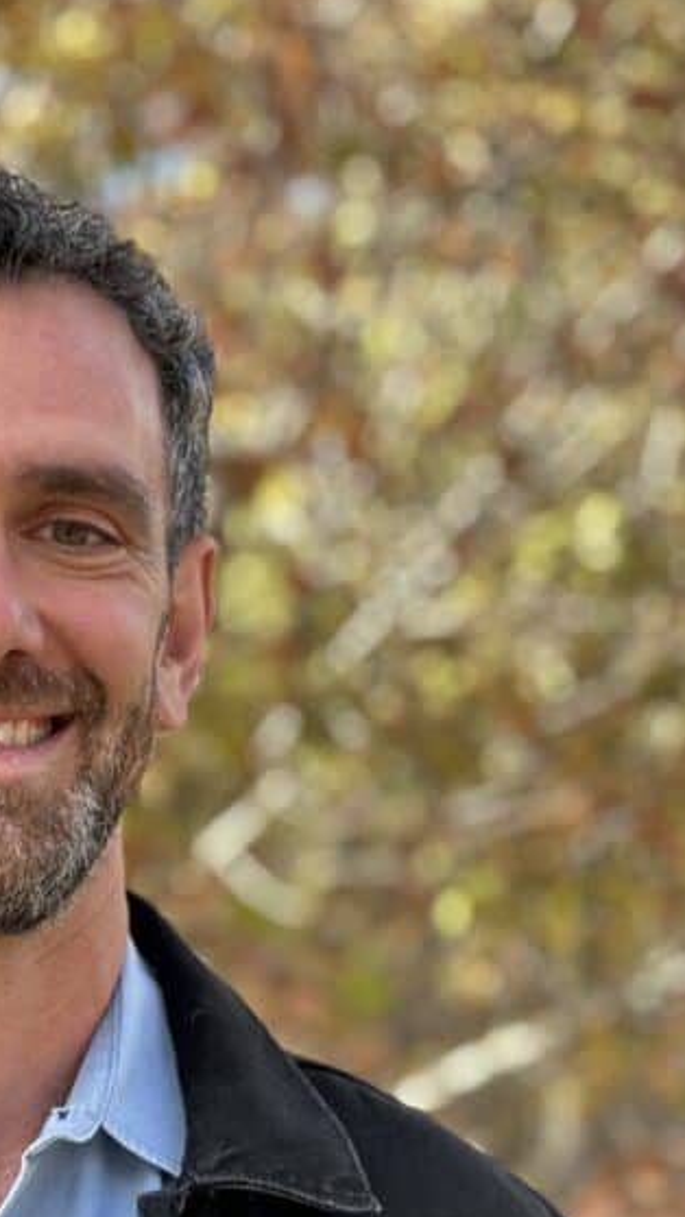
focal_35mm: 154
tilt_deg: -0.1
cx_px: -13
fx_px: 4971
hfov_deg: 7.8
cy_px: 999
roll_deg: -1.1
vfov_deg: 13.9
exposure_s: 1/121
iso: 40
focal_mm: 9
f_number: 2.8
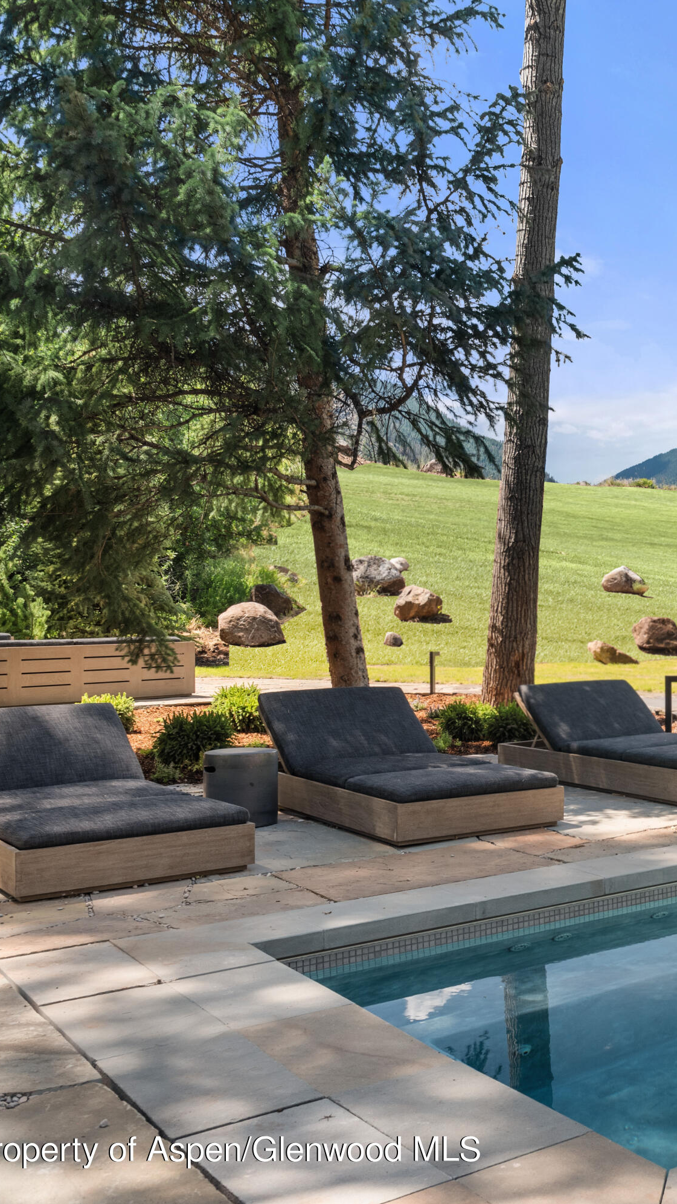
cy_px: 600
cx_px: 762
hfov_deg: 26.5
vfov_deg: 49.4
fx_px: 1309
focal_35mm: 41
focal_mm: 26
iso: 400
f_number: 7.1
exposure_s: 1/50
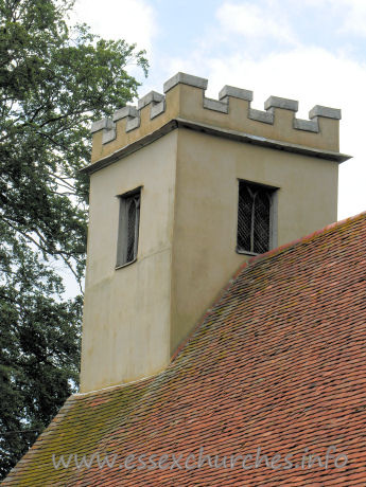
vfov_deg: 15.5
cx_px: 183
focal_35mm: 127
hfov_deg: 11.7
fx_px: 1790
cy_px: 244
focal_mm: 32.4
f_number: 6.8
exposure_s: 1/162
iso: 50
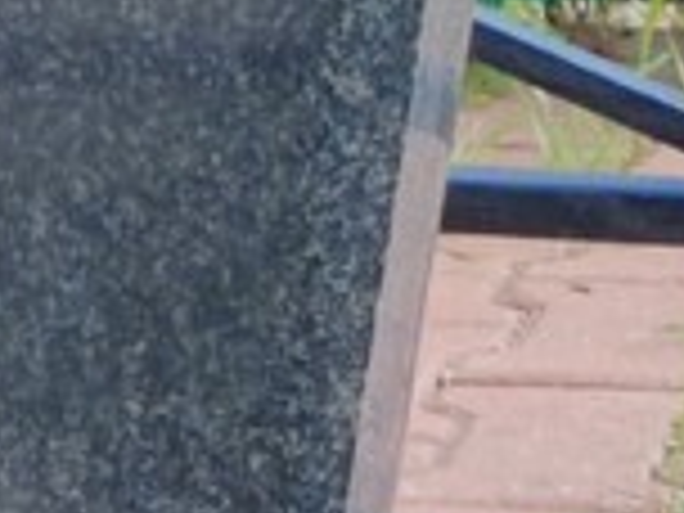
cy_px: 1332
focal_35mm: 369
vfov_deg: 3.9
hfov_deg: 5.3
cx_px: -130
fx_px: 7291
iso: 100
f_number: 1.9
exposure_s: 1/220
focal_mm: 5.52
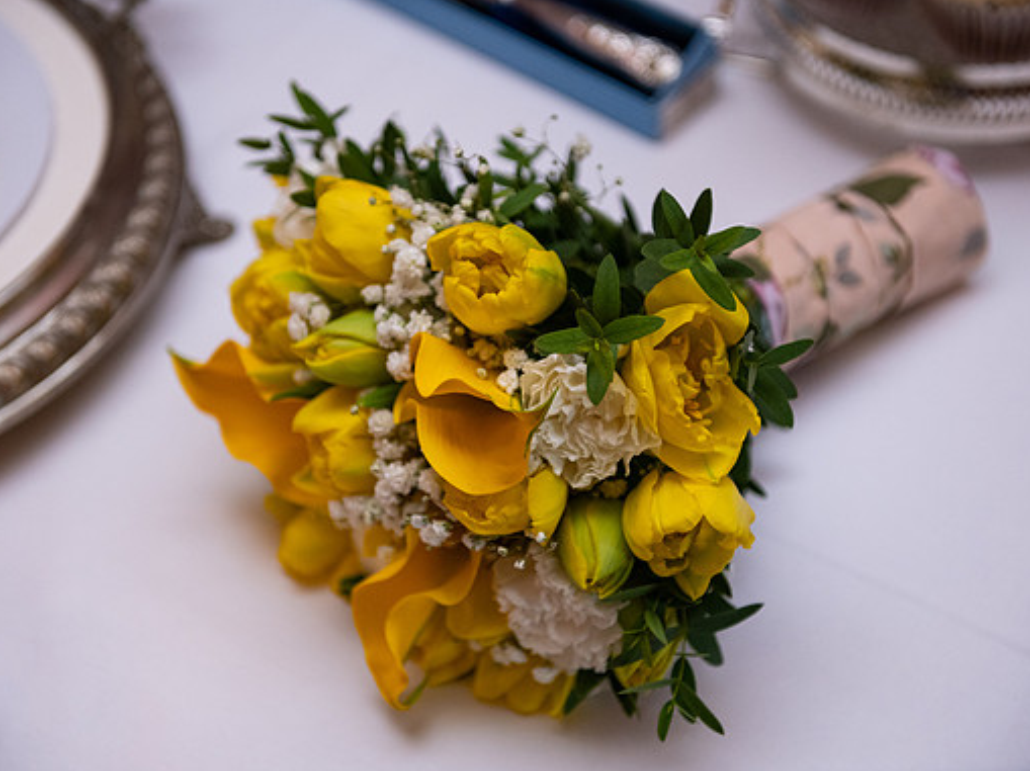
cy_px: 388
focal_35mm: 68
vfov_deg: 21.6
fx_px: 2022
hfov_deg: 28.6
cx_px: 494
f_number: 3.5
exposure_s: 1/160
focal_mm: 62
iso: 800
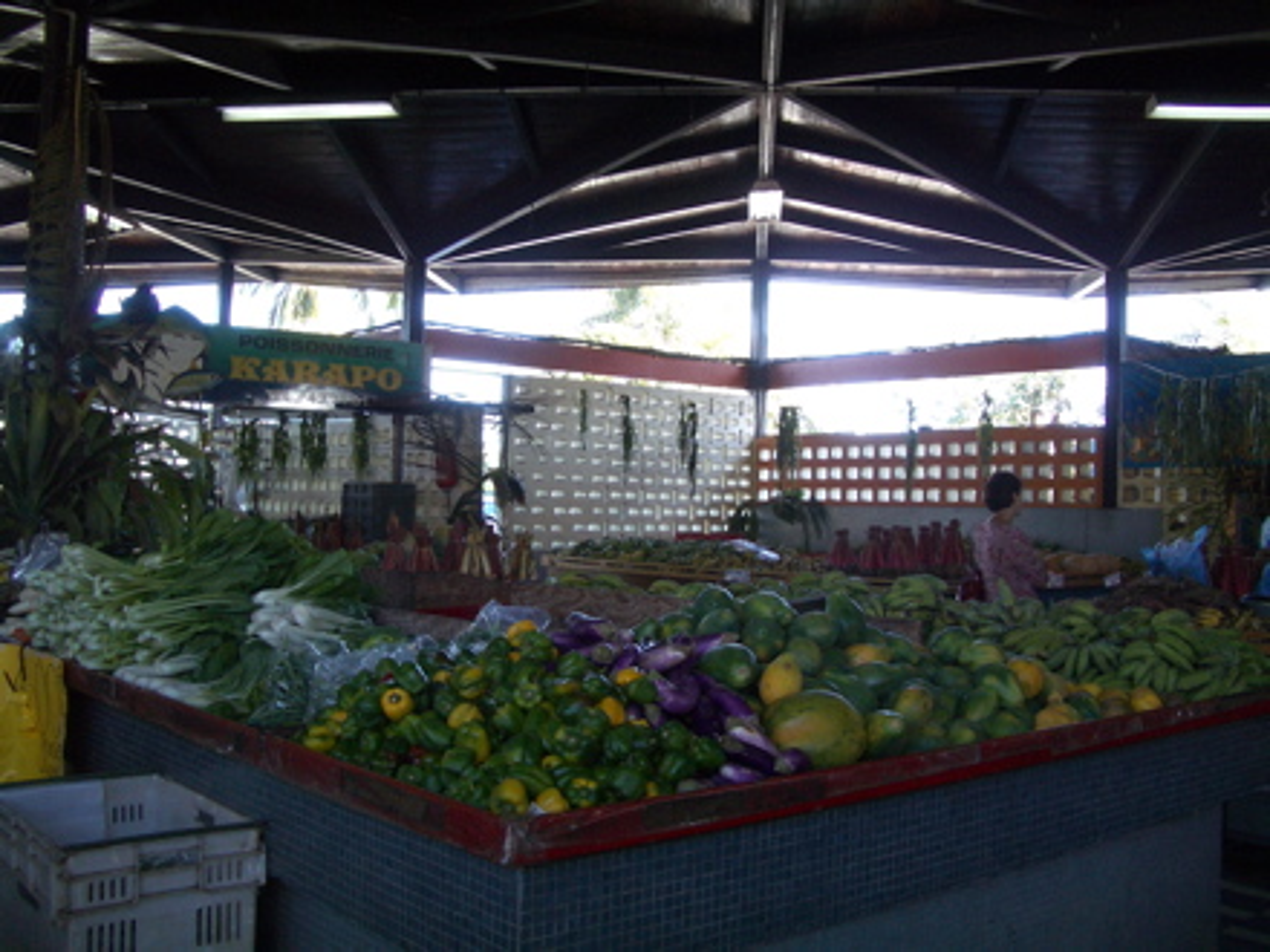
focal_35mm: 35
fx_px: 1284
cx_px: 635
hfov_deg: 52.6
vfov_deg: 40.7
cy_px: 476
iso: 100
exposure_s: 1/80
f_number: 2.6
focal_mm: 5.8
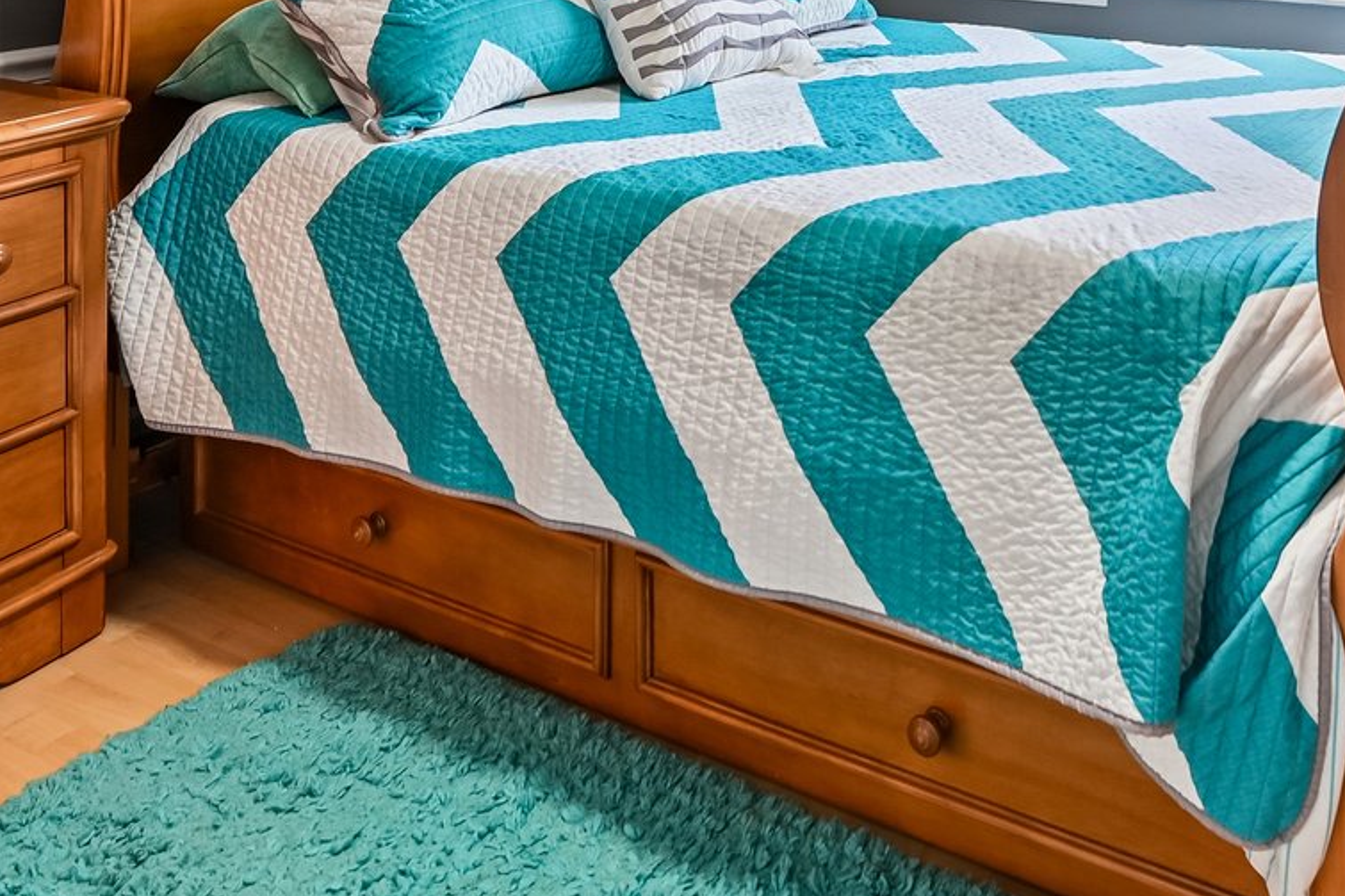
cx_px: 1069
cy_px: -225
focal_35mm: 38
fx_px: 1419
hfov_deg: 48.0
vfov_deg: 29.3
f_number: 7.1
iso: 320
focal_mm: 14
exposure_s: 1/13
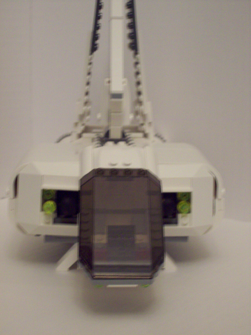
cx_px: 126
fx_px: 889
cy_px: 168
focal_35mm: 92
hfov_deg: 16.1
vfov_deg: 21.3
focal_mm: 15.3
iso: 200
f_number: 4.7
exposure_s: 1/8
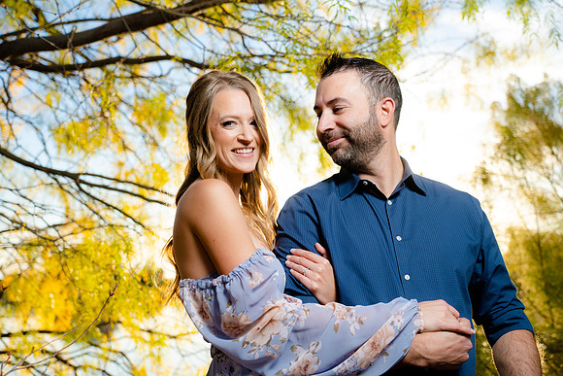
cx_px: 282
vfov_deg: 28.1
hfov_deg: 41.1
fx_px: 751
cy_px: 188
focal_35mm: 48
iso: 50
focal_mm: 48
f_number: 4
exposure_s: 1/250
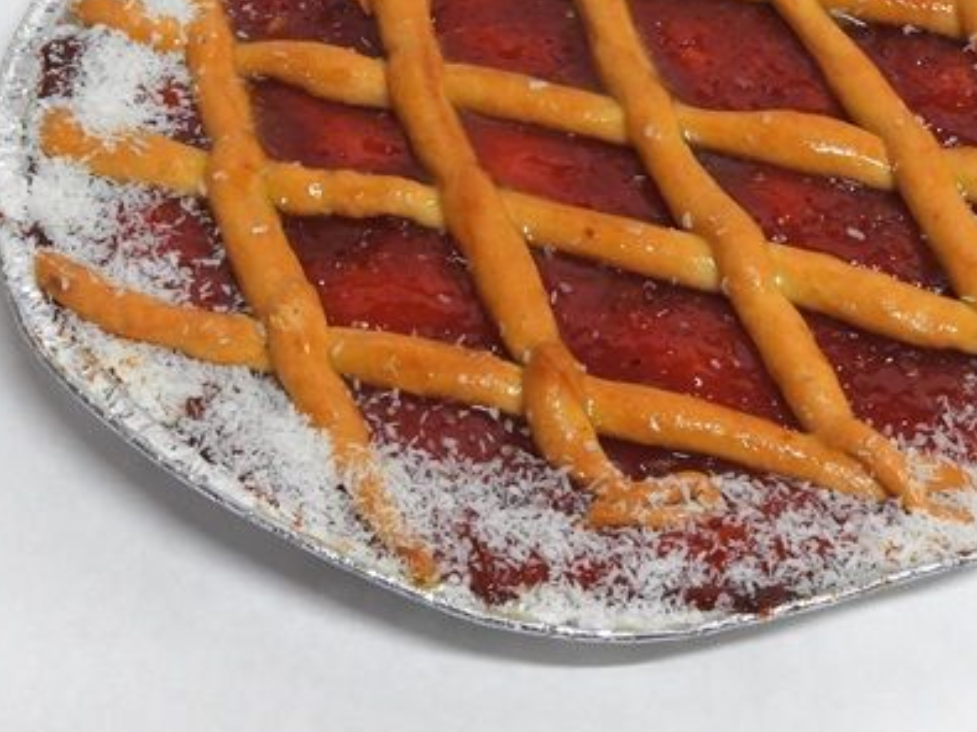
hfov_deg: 26.6
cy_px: 171
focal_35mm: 73
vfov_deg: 20.0
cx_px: 621
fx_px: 2060
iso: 400
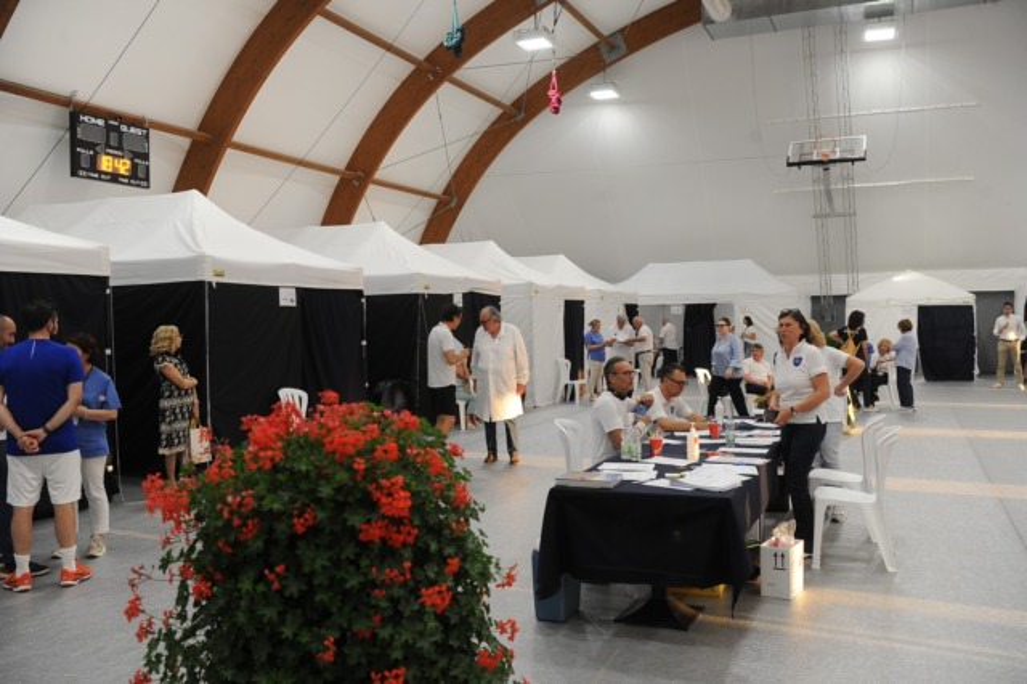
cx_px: 514
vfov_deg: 38.8
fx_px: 969
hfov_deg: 55.8
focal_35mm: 34
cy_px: 342
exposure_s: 1/80
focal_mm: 34
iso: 640
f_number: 5
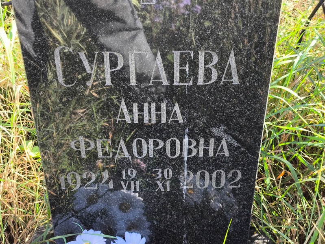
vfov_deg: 29.1
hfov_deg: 38.2
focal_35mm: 50
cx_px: 162
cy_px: 122
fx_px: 470
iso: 50
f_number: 1.7
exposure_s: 1/124
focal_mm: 4.71
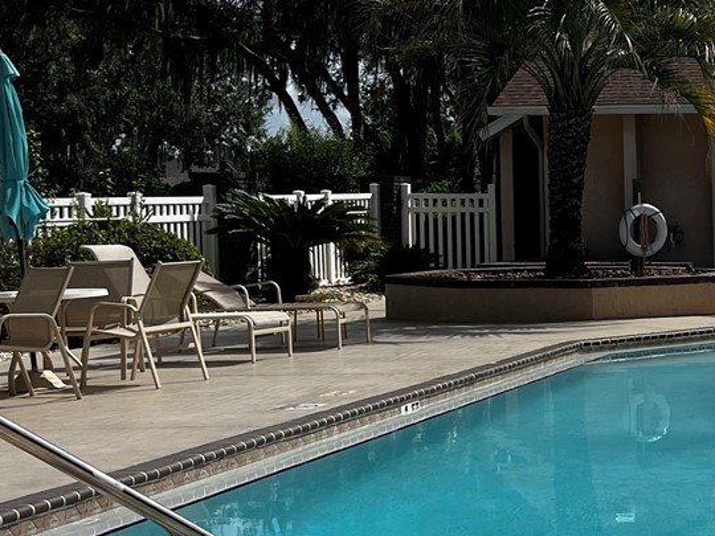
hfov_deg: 22.6
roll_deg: +0.0
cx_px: 928
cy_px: 271
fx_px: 1590
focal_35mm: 77
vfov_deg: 19.1
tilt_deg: -3.3
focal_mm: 5.1
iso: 50
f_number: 1.6
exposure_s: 1/8403
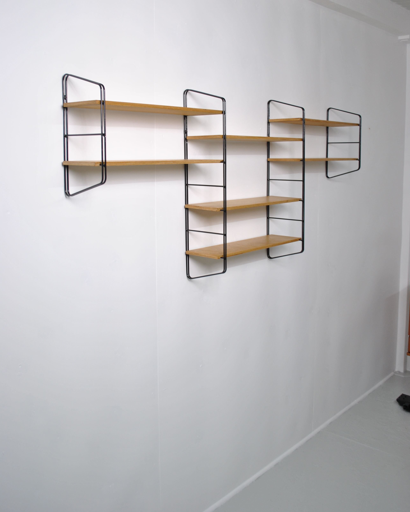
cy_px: 209
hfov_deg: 43.4
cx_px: 206
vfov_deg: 52.5
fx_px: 516
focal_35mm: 34
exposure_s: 1/30
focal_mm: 20
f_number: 3.8
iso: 200
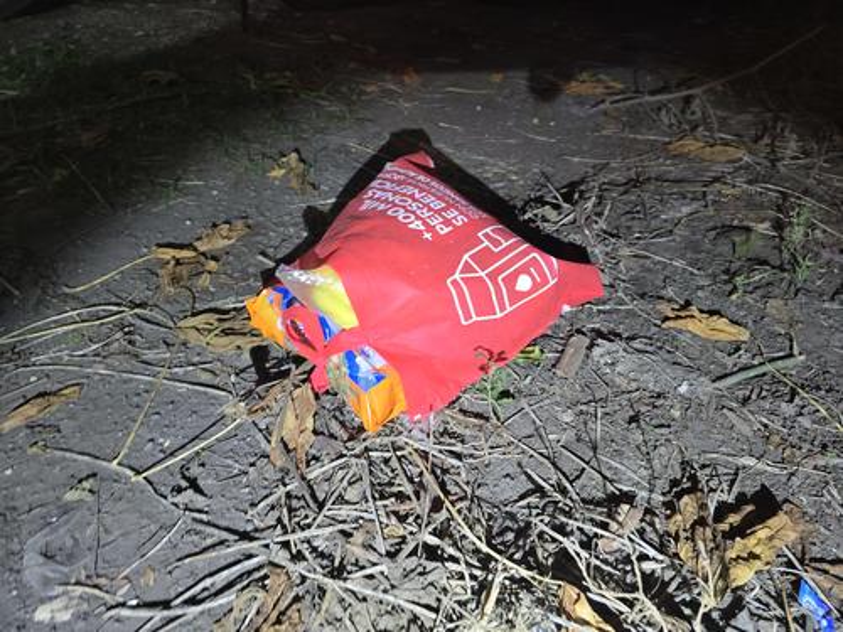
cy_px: 316
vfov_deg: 58.9
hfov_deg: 73.9
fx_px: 560
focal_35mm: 23
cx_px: 422
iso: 200
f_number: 1.7
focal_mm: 6.3
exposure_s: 1/52.4
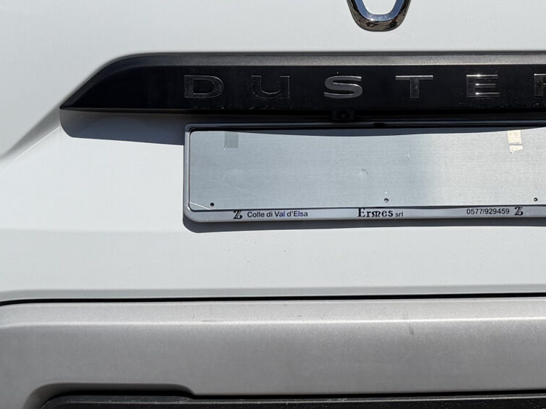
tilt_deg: -10.9
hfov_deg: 23.9
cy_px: 65
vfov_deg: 18.0
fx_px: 1277
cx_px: 410
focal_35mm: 81
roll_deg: +0.4
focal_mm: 6.76
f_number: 1.78
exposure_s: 1/11905
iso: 80
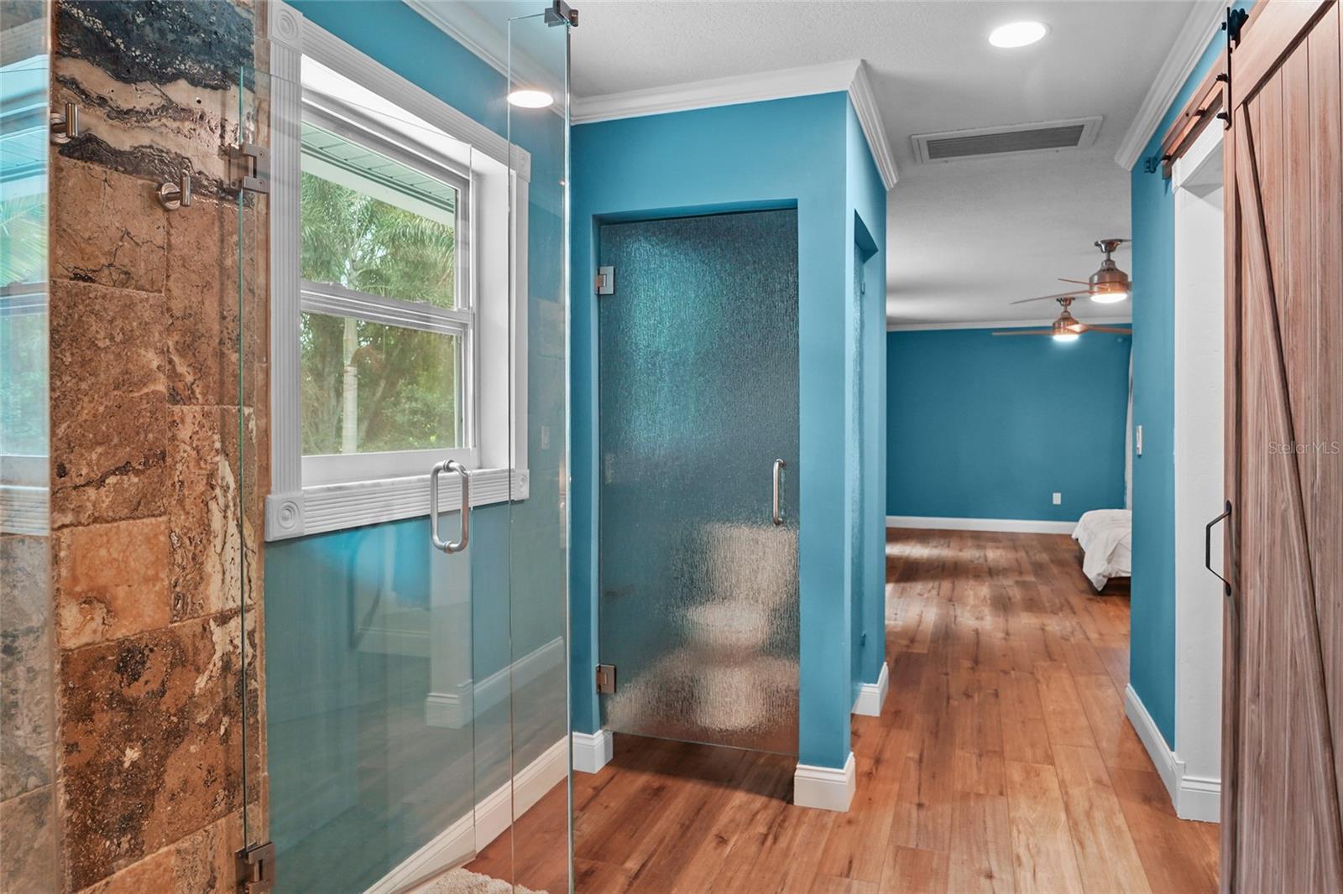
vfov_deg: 59.5
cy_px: 447
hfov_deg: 81.2
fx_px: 783
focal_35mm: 21
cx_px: 672
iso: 200
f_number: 8
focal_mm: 14
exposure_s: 1/4
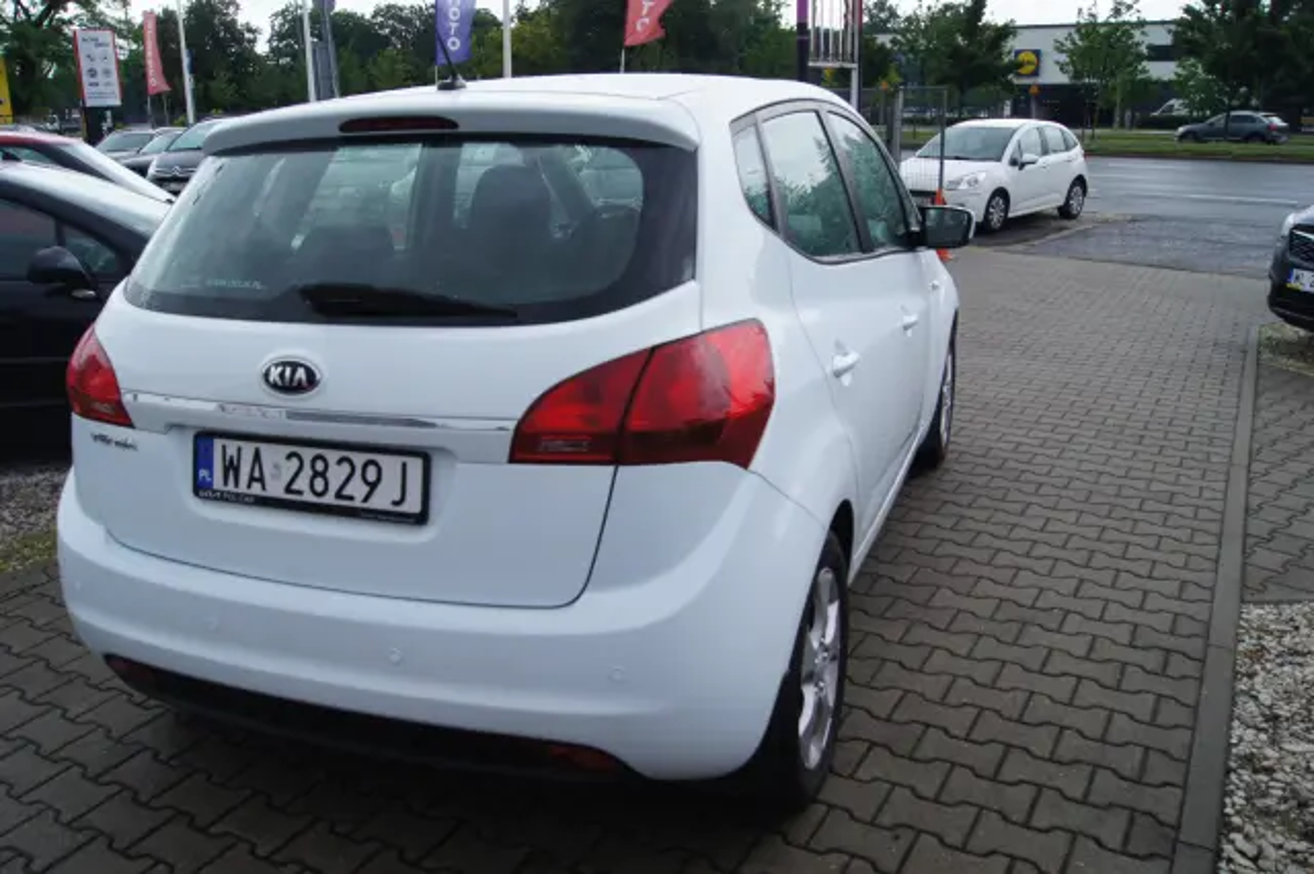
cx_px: 657
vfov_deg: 43.6
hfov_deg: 62.0
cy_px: 437
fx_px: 1094
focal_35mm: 30
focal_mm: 20
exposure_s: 1/60
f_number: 9
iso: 100
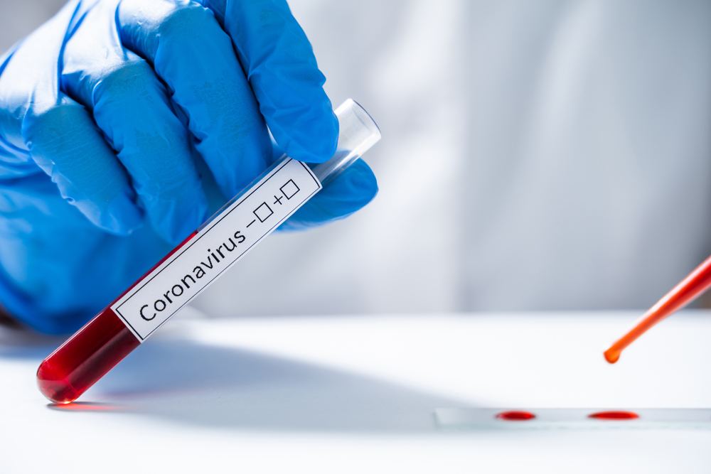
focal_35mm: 75
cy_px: 237
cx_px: 356
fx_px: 1481
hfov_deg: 27.0
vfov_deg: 18.2
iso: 100
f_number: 4.5
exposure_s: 1/50
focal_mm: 75
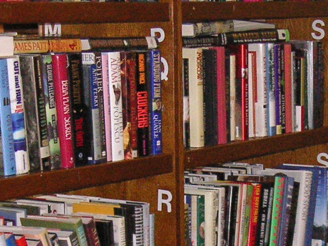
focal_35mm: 139
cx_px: 267
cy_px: 278
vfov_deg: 10.5
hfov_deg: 14.1
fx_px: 1317
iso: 160
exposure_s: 1/45
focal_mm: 6.1
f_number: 2.8
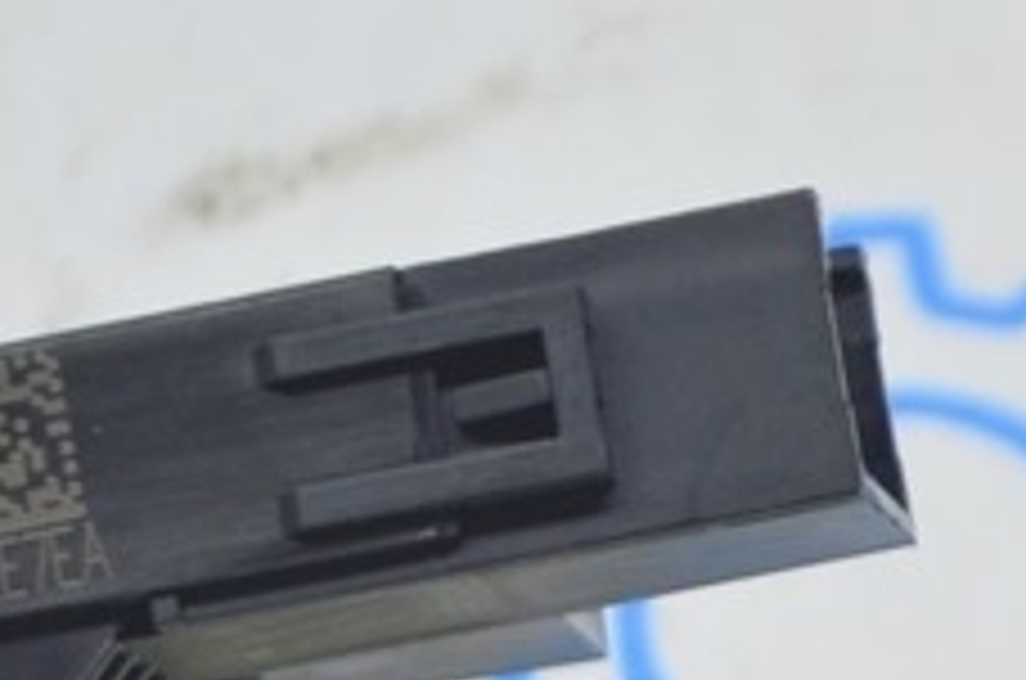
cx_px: 1282
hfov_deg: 5.5
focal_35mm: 371
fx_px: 10558
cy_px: 1065
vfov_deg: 3.7
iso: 400
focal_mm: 55
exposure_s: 1/20
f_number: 5.6
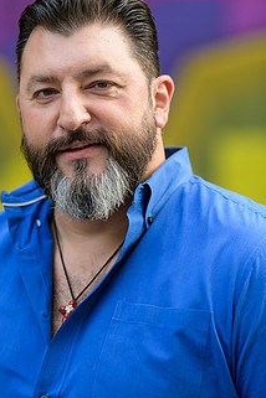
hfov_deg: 7.3
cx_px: 88
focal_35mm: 189
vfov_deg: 10.9
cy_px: 206
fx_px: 2095
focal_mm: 135
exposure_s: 1/200
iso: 200
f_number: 2
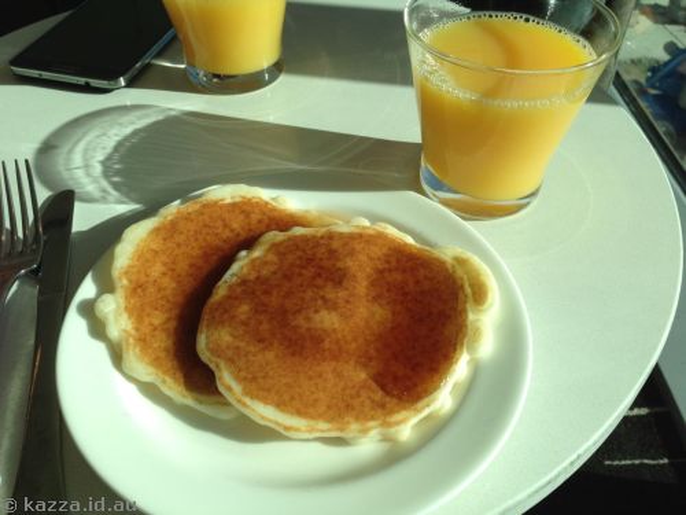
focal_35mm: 33
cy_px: 258
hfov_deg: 55.4
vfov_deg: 42.9
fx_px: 654
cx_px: 343
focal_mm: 4.13
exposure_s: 1/1043
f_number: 2.4
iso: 50
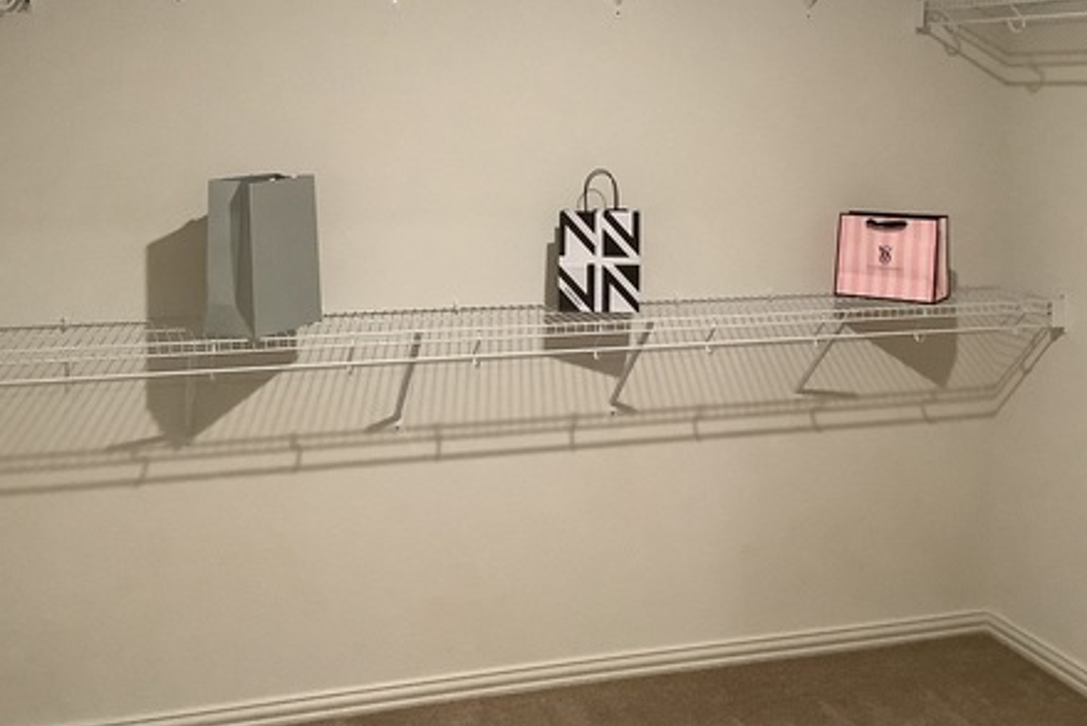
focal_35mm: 47
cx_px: 582
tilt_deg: -7.0
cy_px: 245
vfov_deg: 28.5
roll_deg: -0.5
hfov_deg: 41.9
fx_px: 1420
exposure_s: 1/40
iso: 320
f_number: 2.4
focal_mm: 3.3
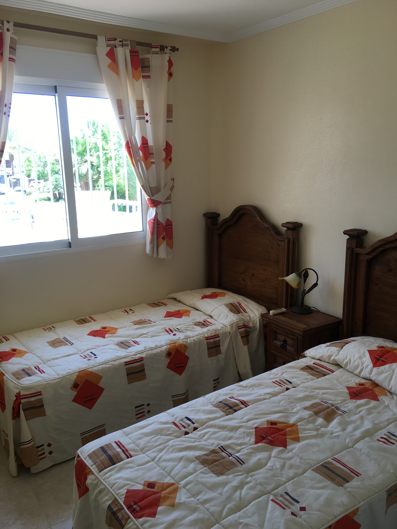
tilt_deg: -11.6
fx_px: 443
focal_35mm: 29
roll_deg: +0.8
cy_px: 264
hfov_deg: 48.2
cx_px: 198
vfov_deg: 61.7
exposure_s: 1/100
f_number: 2.2
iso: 25
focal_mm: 4.15
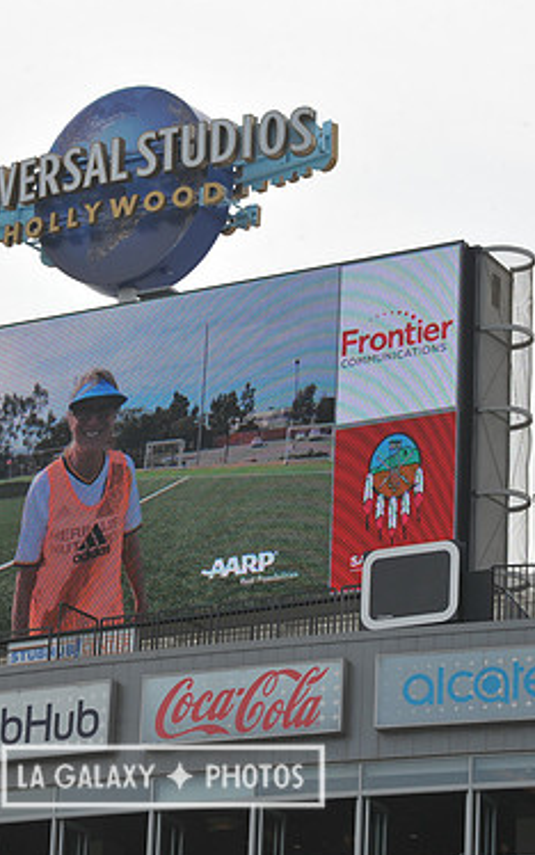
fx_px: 3753
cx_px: 162
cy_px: 432
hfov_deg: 8.1
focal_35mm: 161
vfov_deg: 13.0
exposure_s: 1/500
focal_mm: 102
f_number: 11
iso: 250
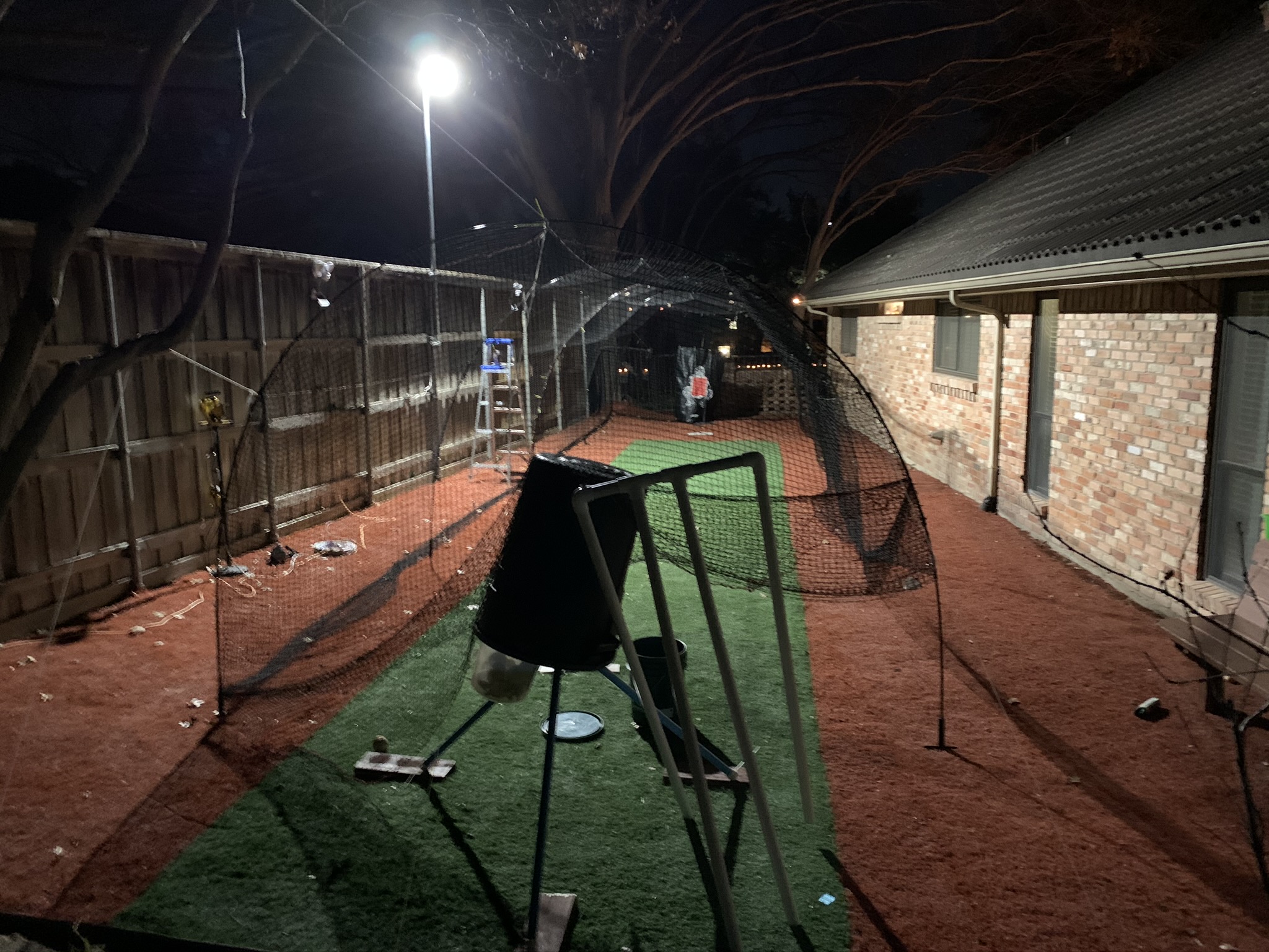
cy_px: 476
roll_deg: +1.2
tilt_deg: -9.1
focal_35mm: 26
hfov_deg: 67.3
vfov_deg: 53.1
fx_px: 953
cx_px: 634
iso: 640
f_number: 1.8
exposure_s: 1/15
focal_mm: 4.25
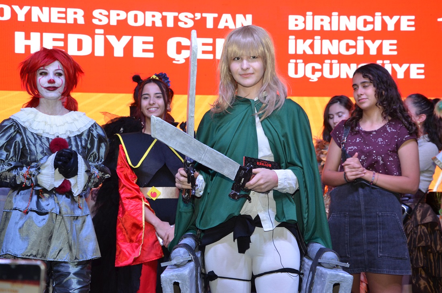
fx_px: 882
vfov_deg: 18.8
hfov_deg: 28.1
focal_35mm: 72
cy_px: 146
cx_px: 221
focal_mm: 48
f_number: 7.1
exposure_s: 1/80
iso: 1000
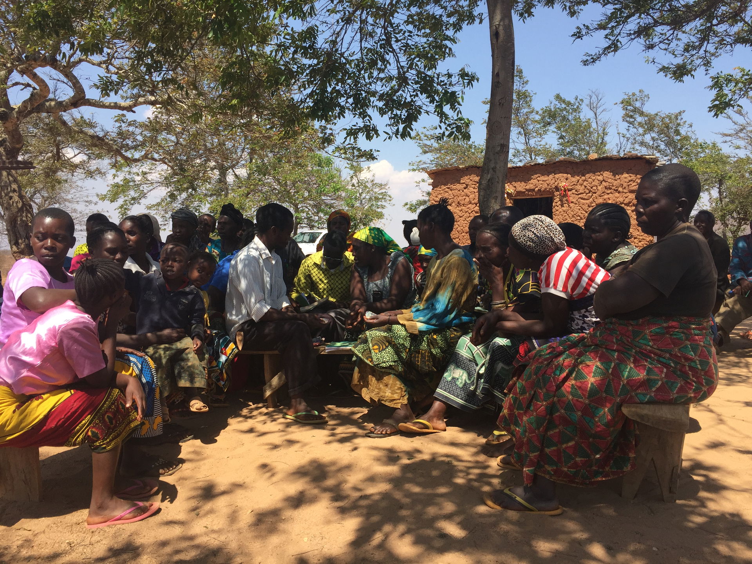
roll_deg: -1.1
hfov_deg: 61.7
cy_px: 282
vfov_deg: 48.2
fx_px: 630
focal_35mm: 29
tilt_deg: -2.8
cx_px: 376
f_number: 2.2
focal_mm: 4.15
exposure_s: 1/1319
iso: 32
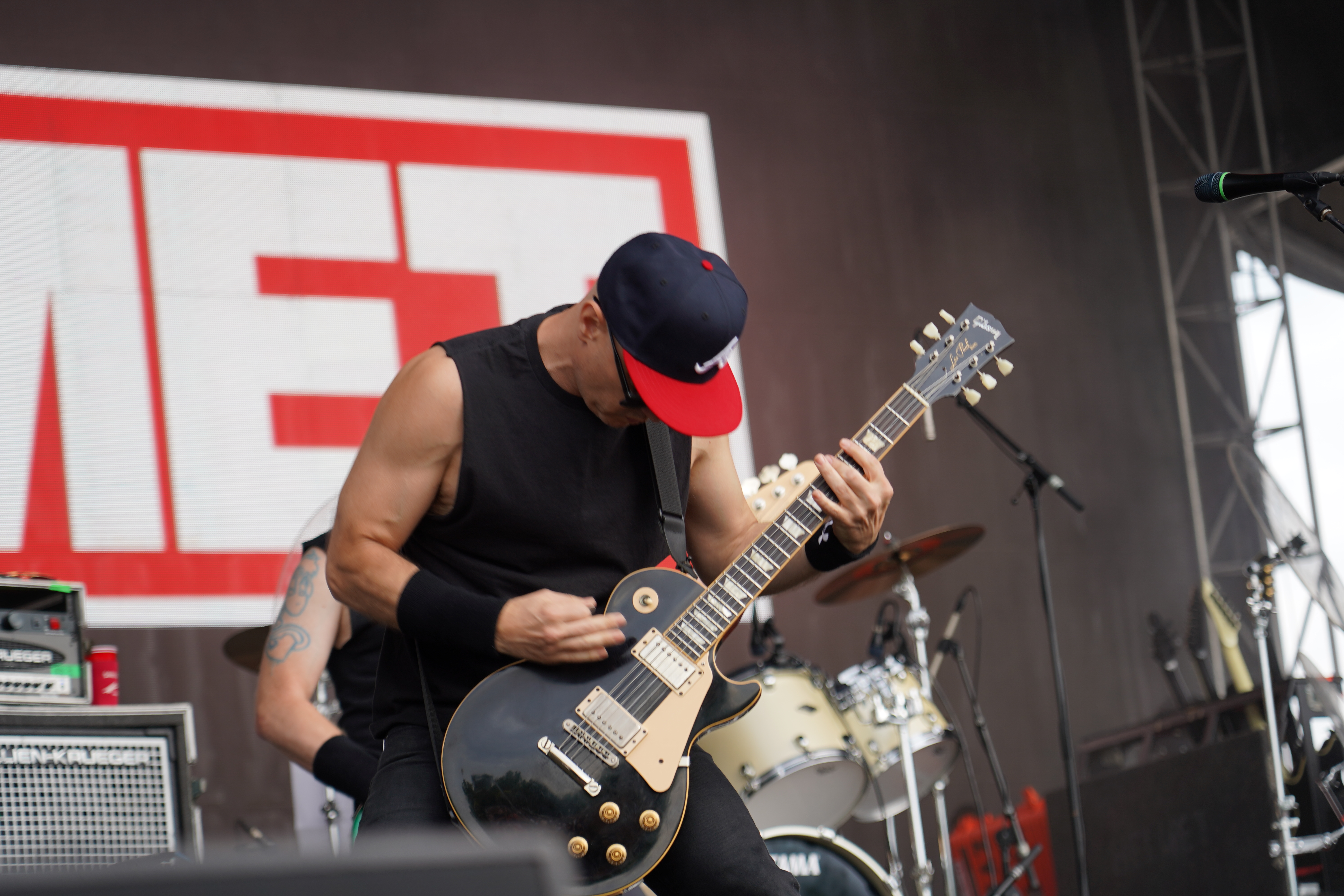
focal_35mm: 105
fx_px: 3920
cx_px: 672
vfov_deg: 13.0
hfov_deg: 19.5
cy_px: 448
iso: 100
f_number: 4
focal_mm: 105
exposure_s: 1/125
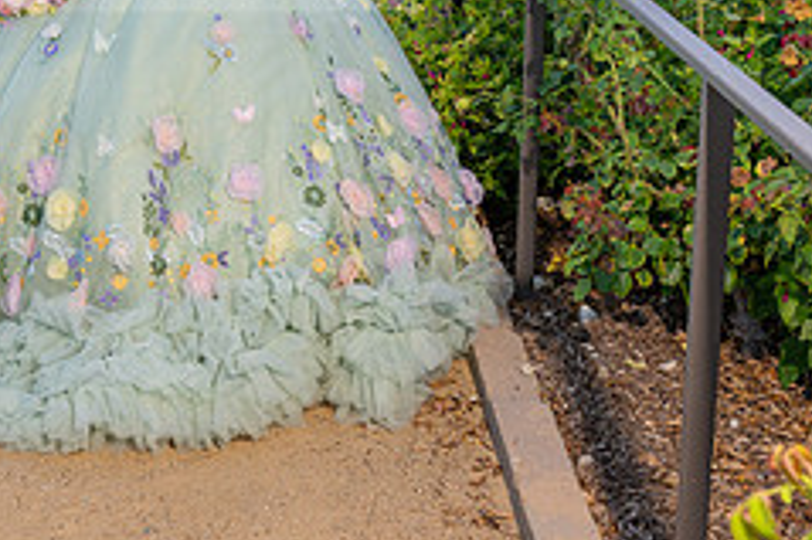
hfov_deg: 28.8
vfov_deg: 19.1
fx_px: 1533
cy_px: -70
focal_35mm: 68
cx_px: 129
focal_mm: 28
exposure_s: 1/200
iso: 200
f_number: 5
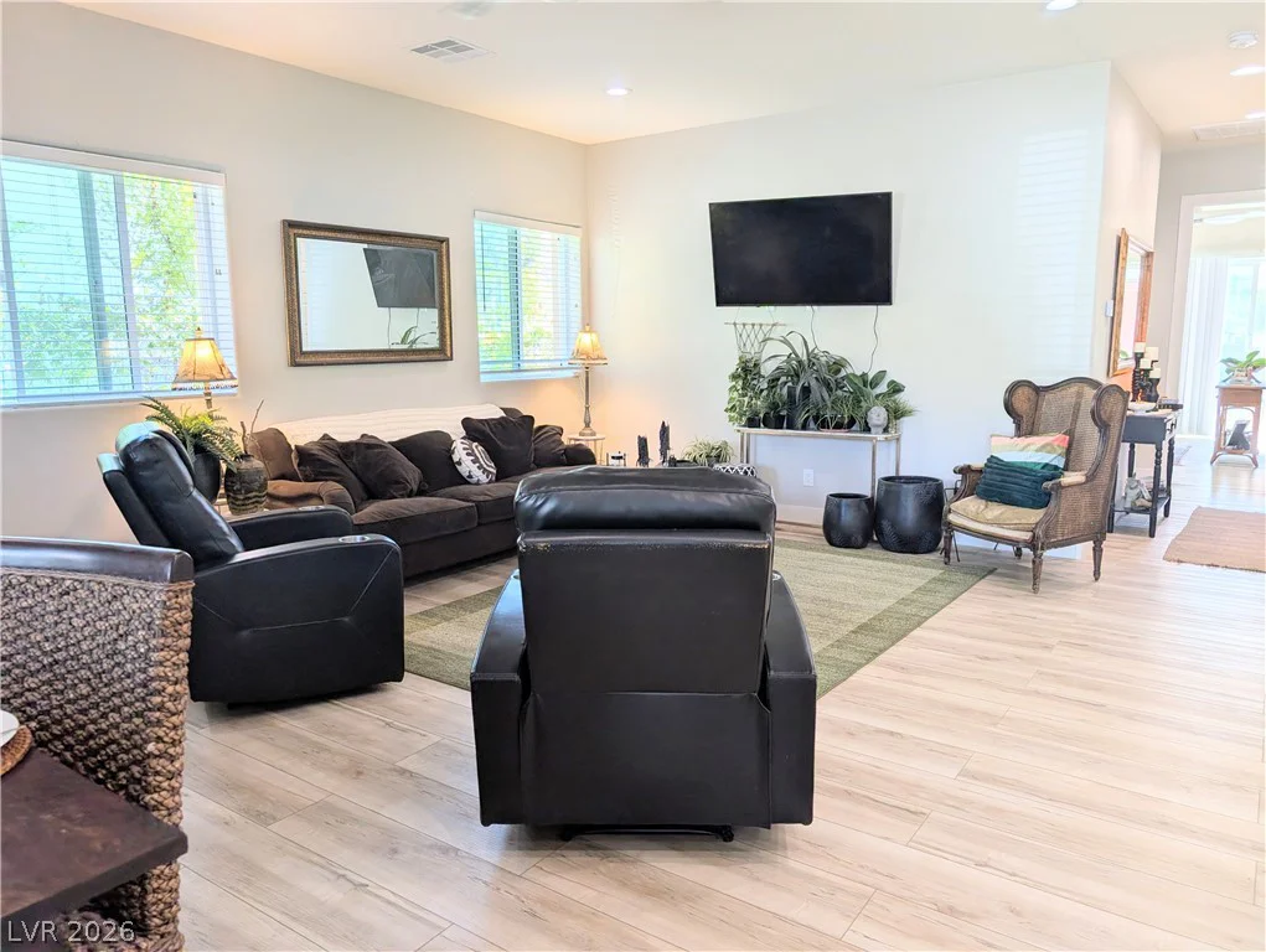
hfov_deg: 71.5
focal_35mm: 24
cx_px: 633
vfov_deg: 56.9
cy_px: 476
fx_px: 879
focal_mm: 6.9
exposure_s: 1/60
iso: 23
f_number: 1.68
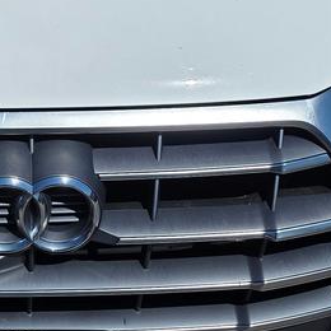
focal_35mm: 100
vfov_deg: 16.8
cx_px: -1
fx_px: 1082
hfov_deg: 17.0
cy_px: -50
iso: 20
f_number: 1.7
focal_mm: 6.3
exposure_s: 1/3891
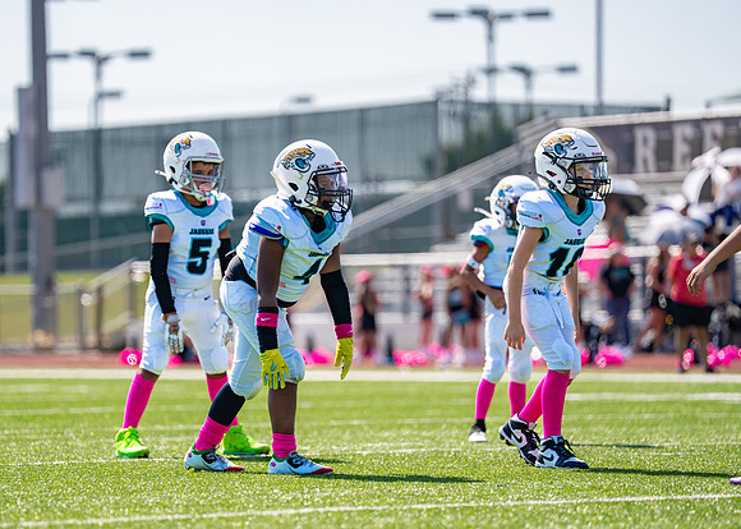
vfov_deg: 6.9
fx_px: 4368
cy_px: 288
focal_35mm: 208
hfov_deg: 9.7
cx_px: 297
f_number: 2.8
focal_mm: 173
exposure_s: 1/1600
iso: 100
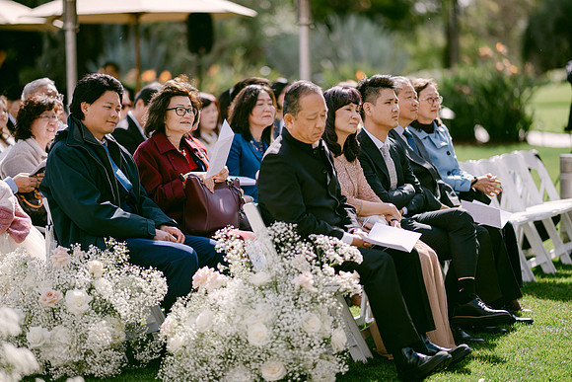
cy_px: 191
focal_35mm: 105
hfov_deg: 19.5
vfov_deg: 13.0
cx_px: 286
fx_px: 1669
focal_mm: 105
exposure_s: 1/10000
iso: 200
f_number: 1.4
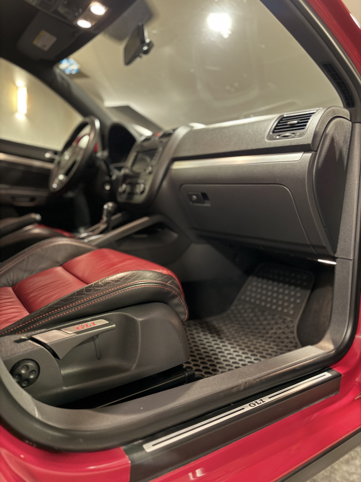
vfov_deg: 71.6
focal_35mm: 24
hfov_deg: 56.8
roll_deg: -2.7
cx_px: 180
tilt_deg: -6.7
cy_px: 241
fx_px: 334
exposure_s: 1/24
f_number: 1.78
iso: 1600
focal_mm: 6.76
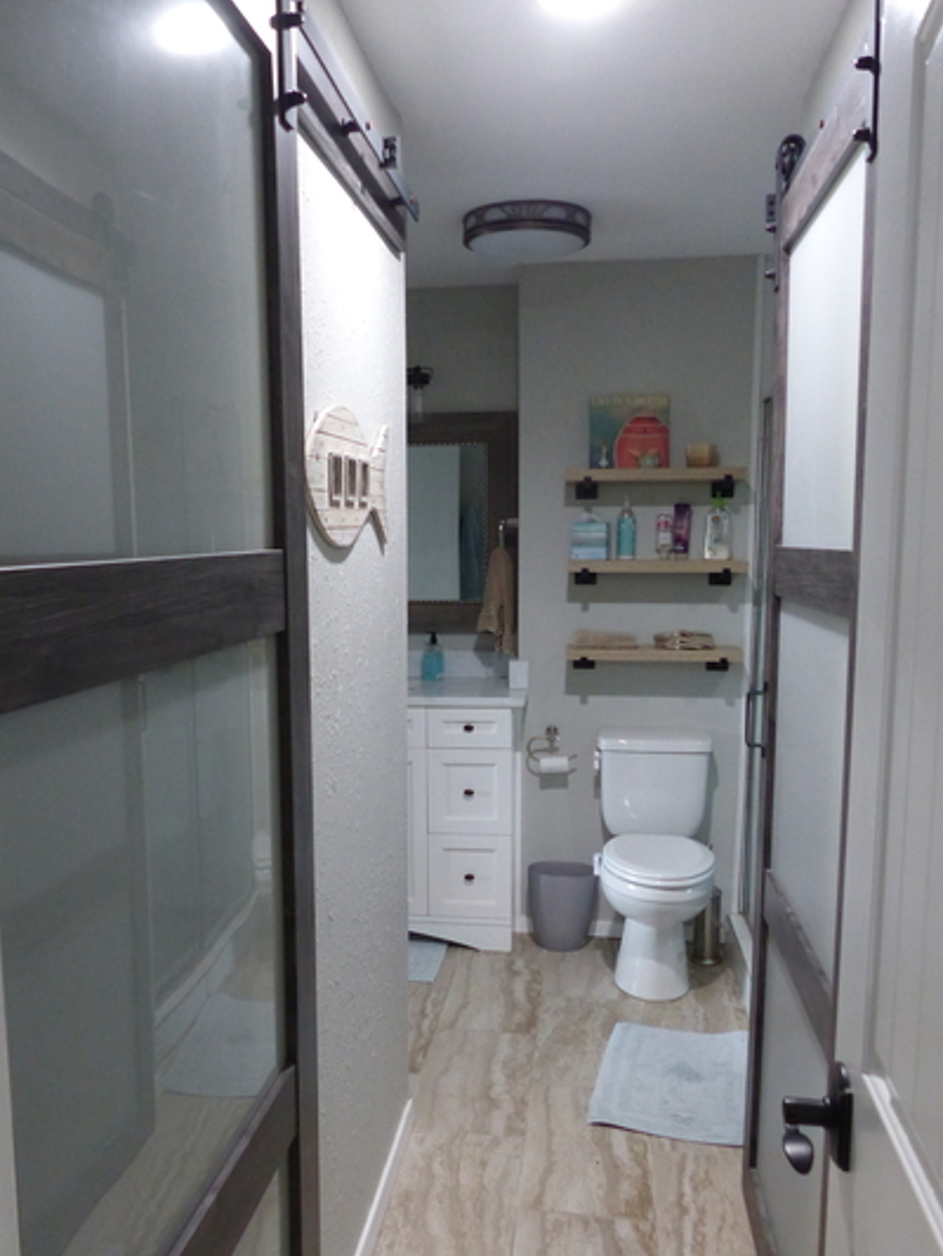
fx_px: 1089
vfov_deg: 59.8
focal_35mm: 30
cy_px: 698
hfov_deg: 46.7
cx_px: 405
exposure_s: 1/20
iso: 400
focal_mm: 4.5
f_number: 2.8
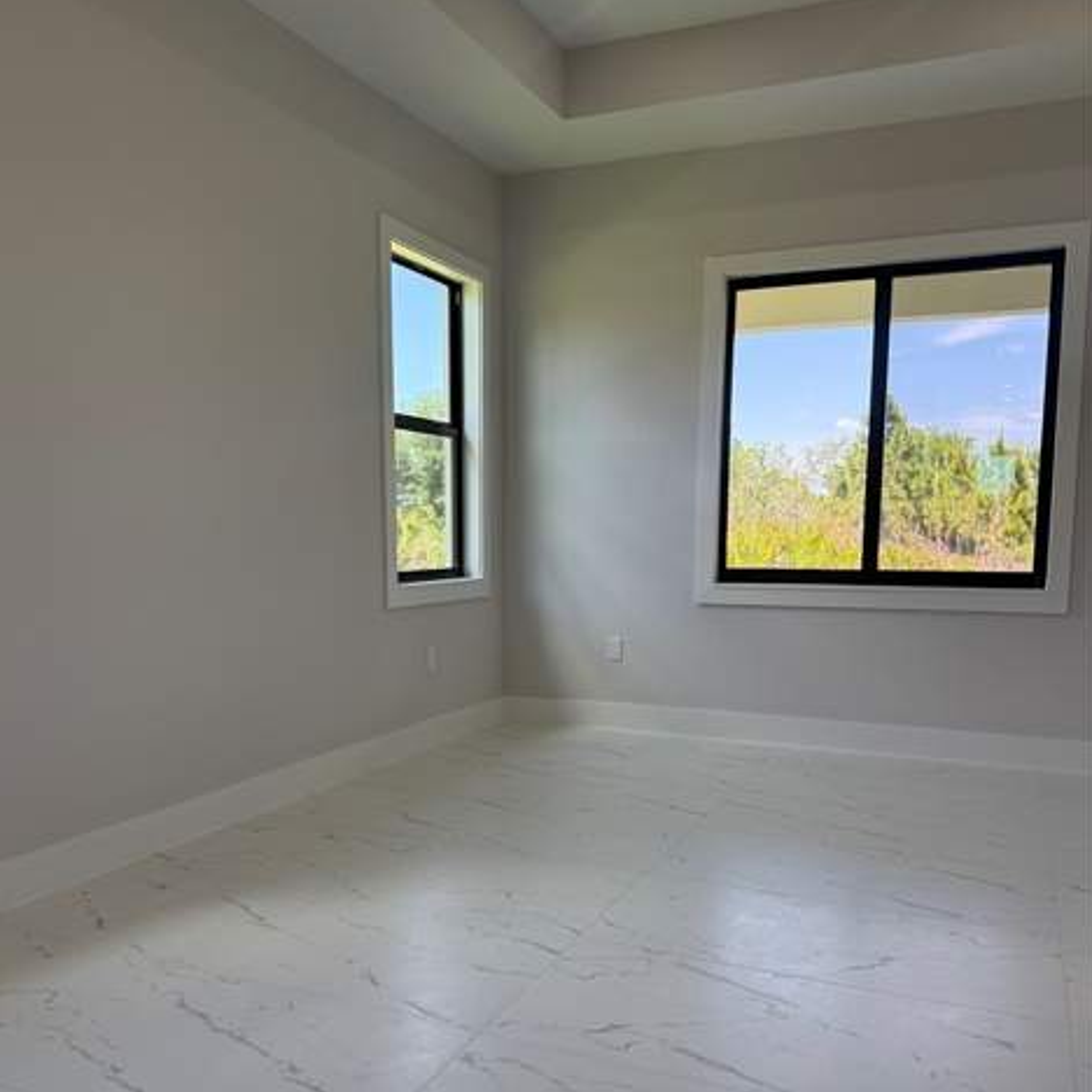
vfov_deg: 55.3
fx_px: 1035
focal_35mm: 29
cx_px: 539
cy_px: 646
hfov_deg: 55.6
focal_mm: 6.76
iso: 100
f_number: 1.78
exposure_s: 1/464
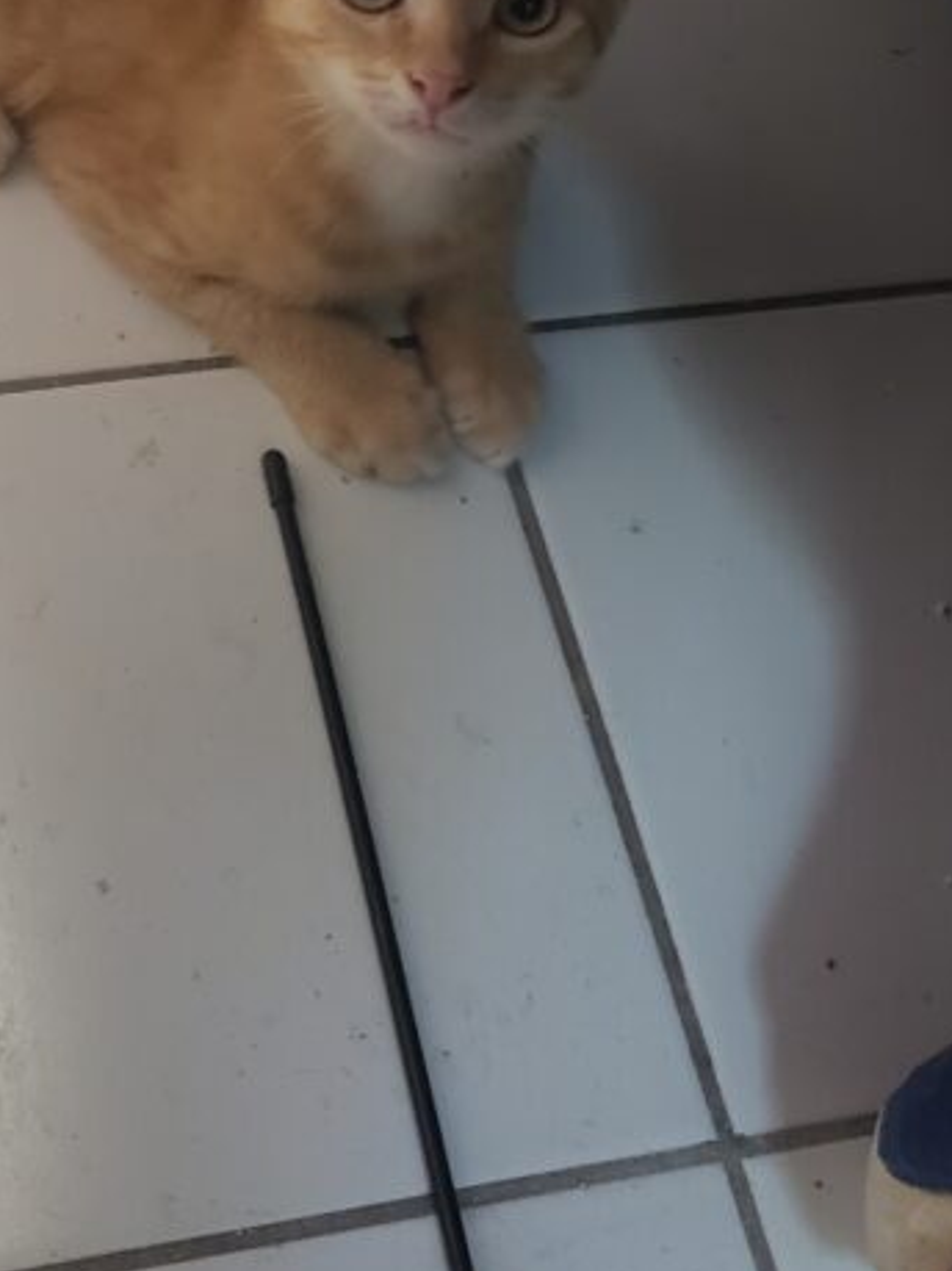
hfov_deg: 24.7
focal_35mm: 58
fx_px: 2128
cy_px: 246
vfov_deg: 32.3
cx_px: 169
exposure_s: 1/16
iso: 250
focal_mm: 4.3
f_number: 1.5
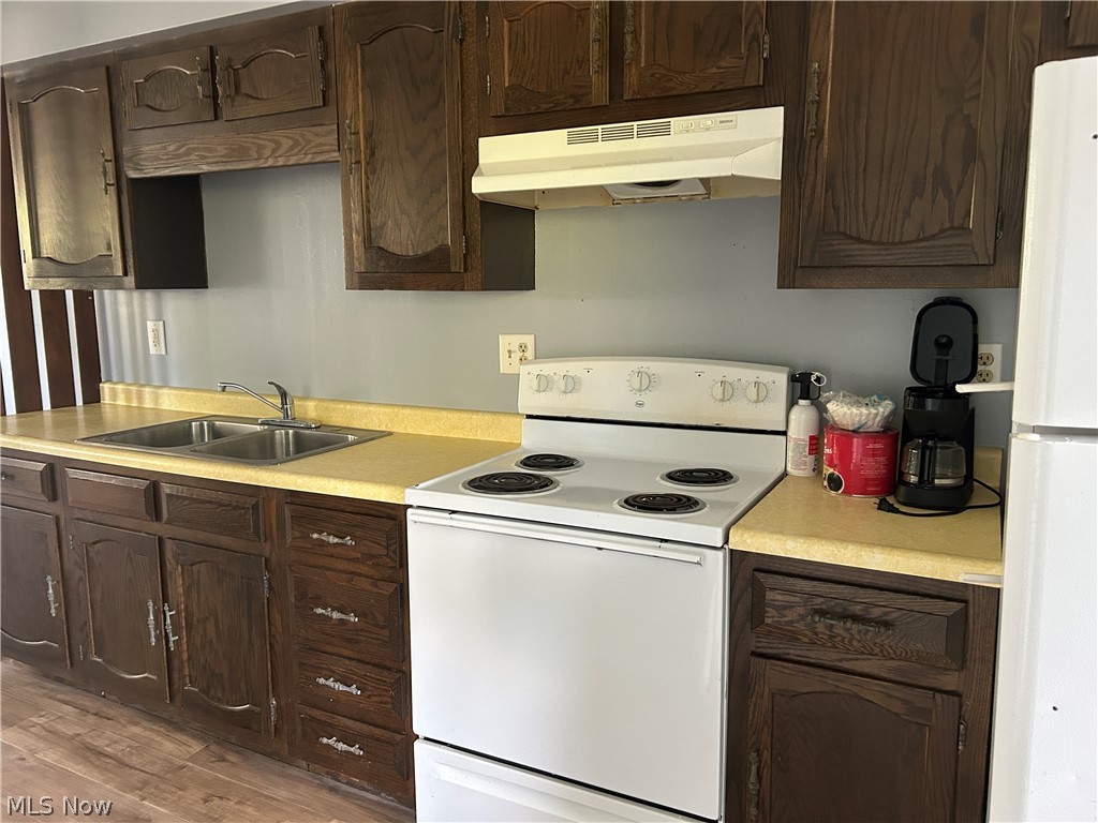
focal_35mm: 26
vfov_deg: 53.1
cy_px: 412
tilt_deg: -9.4
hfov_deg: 67.3
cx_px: 549
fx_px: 825
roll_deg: -0.2
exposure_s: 1/60
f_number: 1.5
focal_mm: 5.7
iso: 400
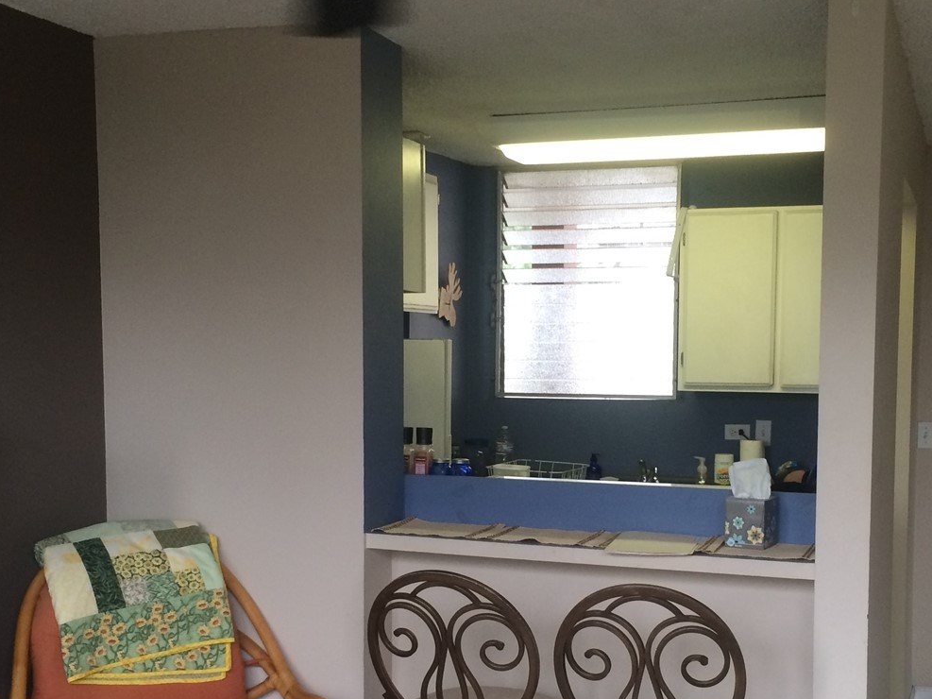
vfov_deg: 30.7
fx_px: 1265
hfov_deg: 40.3
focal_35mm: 47
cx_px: 539
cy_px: 458
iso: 125
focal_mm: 4.15
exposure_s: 1/30
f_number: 2.2
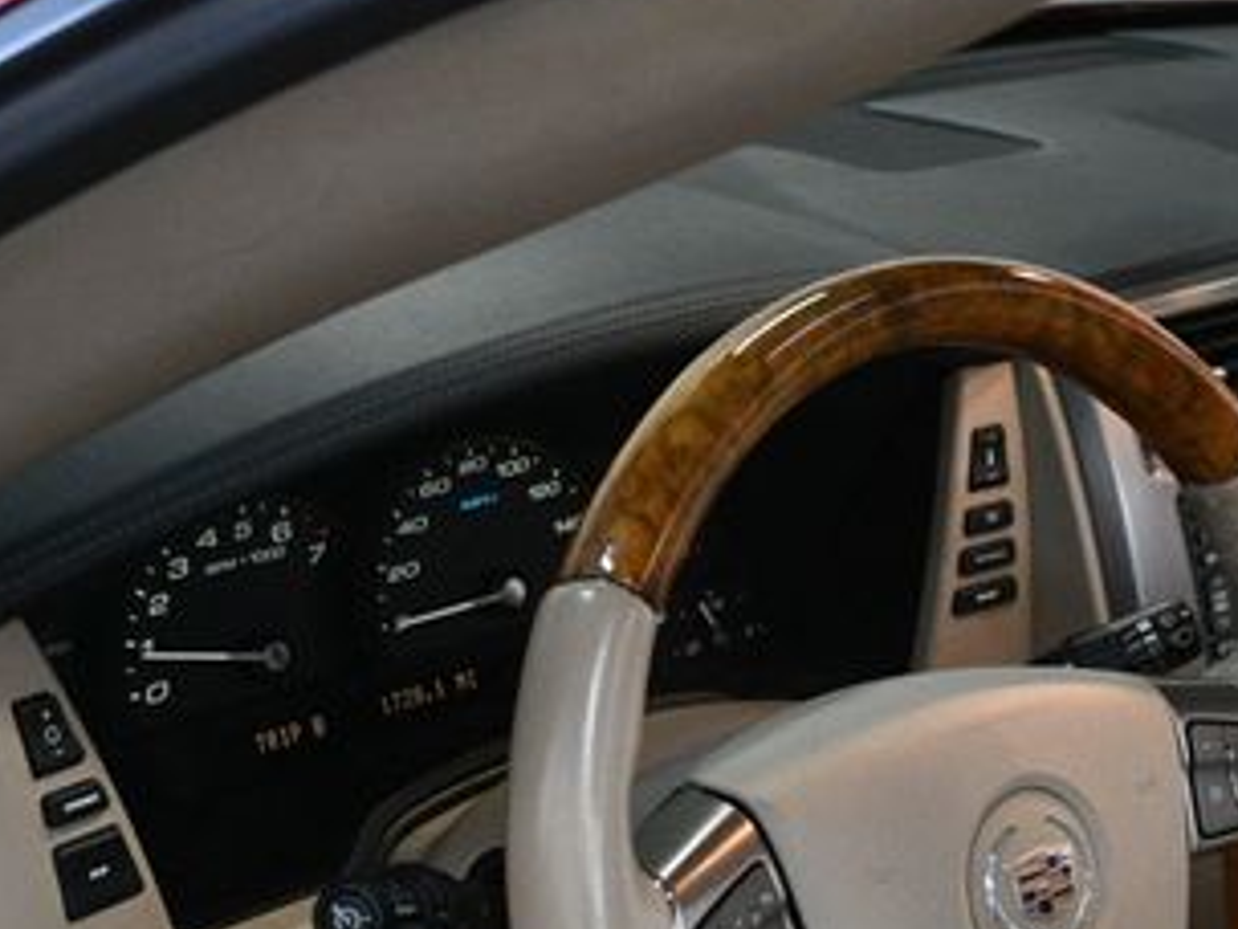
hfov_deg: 21.4
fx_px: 3255
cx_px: 871
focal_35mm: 91
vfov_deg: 16.1
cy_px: 742
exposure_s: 1/125
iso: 2200
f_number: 4
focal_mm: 30
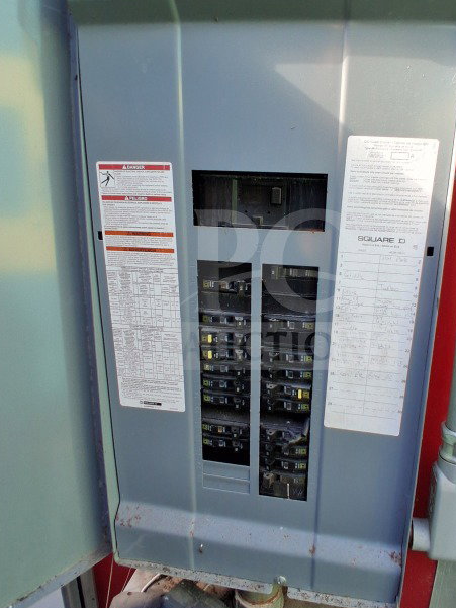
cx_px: 284
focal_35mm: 23
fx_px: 404
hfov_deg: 58.2
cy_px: 290
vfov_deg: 73.9
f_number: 2.2
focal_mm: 1.4
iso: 50
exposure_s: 1/156
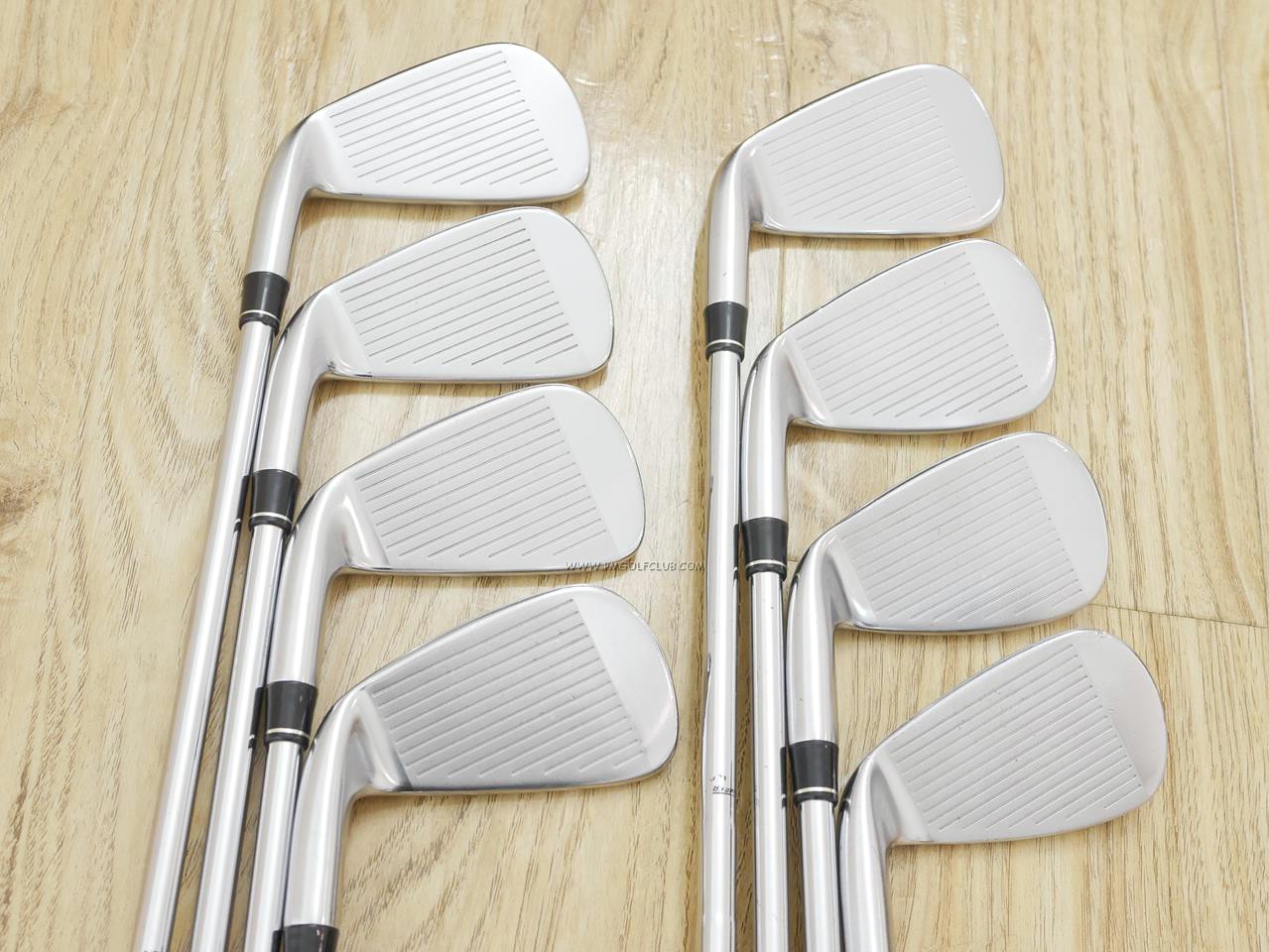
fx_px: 1833
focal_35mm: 50
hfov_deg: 38.2
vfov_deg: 29.1
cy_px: 476
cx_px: 634
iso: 1600
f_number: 4.5
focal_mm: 25
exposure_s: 1/50
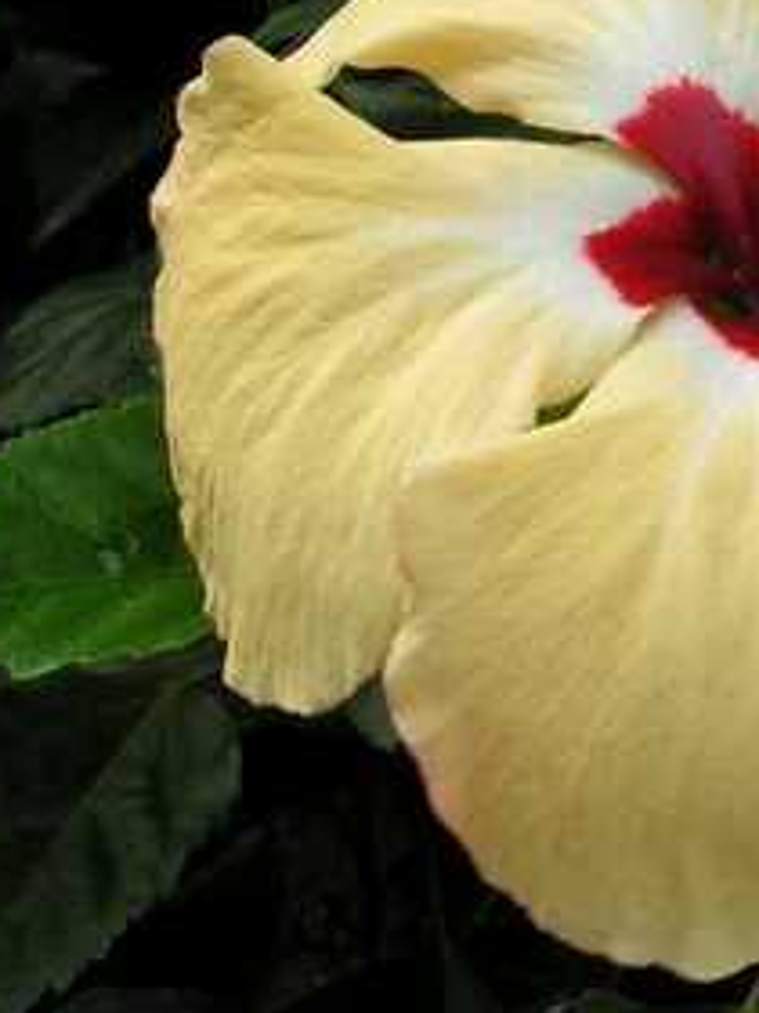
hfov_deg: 12.9
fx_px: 3274
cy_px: 148
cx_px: 936
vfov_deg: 17.4
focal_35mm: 112
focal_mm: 7.6
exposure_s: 1/160
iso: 50
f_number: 5.6
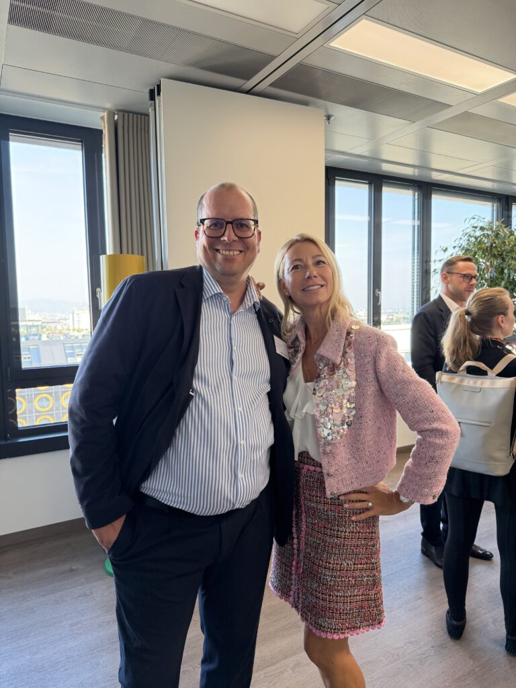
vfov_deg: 71.6
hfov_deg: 56.8
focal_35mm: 24
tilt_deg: -5.2
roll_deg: +0.7
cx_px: 258
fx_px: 477
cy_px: 344
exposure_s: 1/121
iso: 125
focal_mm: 6.76
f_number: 1.78
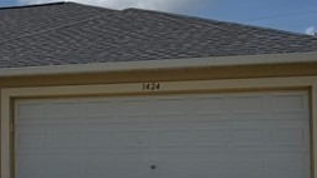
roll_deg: +0.2
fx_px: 891
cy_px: 129
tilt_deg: +5.5
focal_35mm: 106
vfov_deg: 11.4
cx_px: -133
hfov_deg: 18.3
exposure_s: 1/14286
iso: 80
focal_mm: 6.76
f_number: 1.78
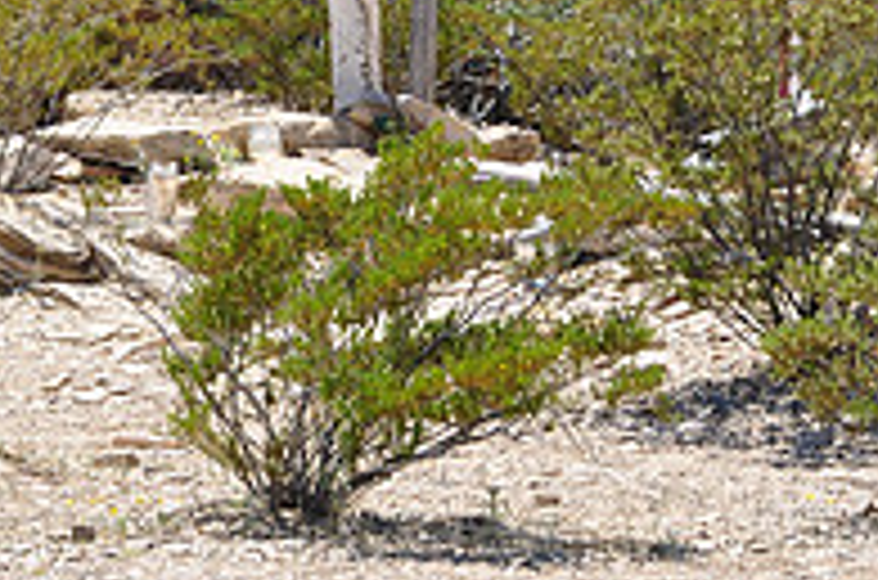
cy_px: -173
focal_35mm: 438
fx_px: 10656
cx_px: 536
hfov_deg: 4.7
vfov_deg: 3.1
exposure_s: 1/200
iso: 200
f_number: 10
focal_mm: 98
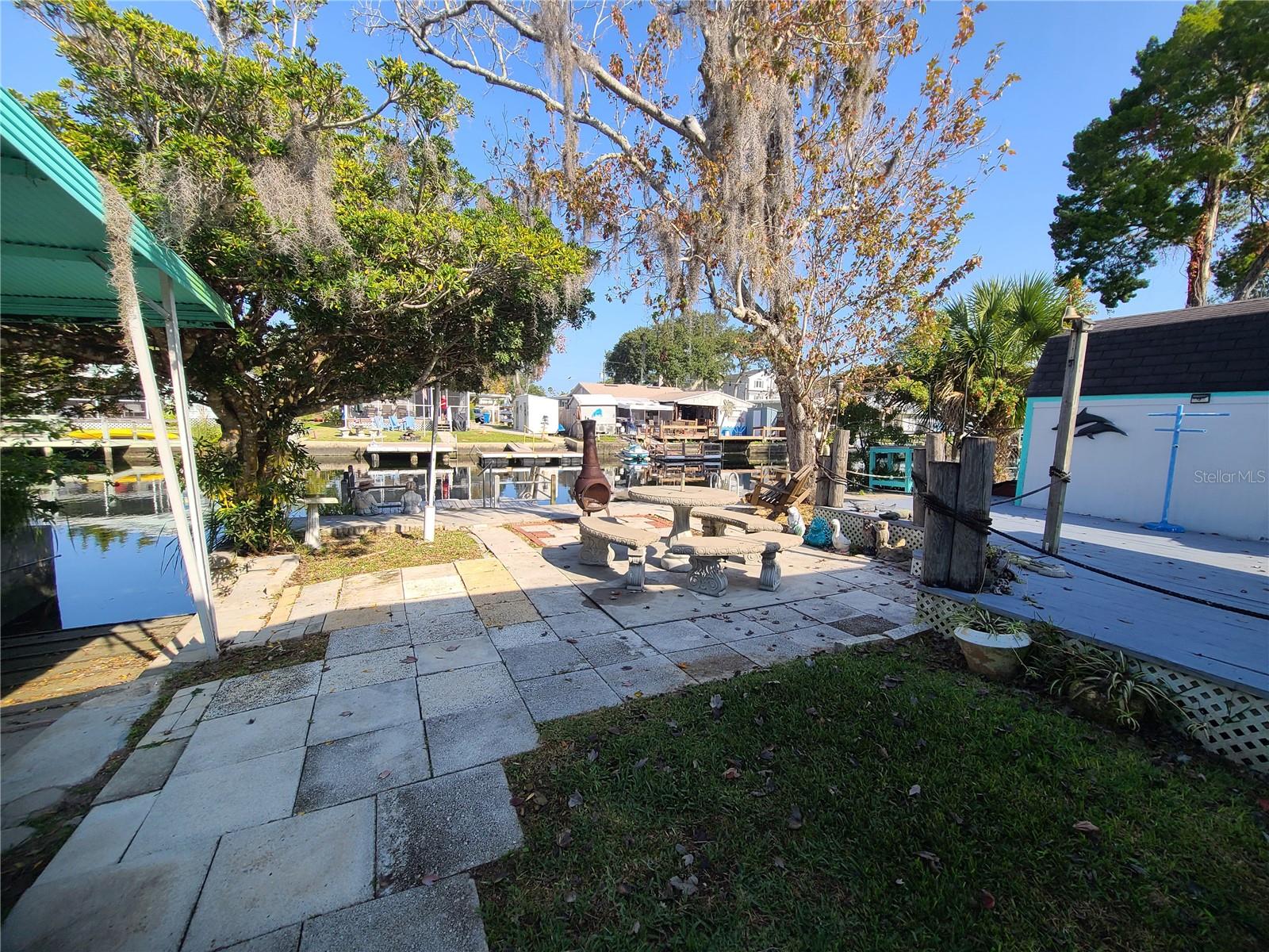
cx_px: 634
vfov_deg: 89.9
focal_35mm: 13
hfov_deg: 106.2
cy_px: 476
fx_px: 477
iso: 50
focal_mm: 2.2
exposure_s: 1/919
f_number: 2.2
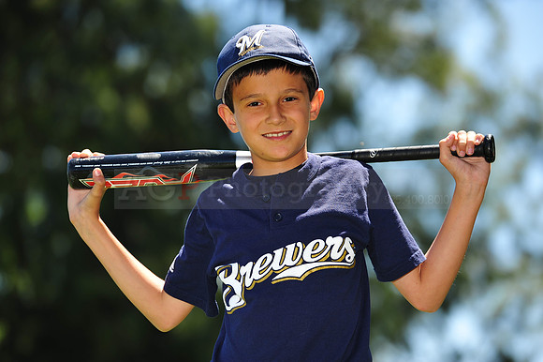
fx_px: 2789
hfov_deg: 11.1
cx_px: 272
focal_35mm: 185
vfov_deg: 7.4
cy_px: 181
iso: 200
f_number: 4
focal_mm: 185
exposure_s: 1/640
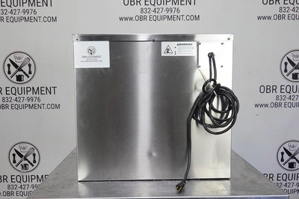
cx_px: 150
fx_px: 266
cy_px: 100
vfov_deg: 41.0
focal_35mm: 32
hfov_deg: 58.8
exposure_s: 1/40
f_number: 10
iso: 1600
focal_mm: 12.01
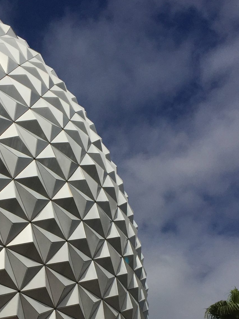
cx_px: 1
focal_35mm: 65
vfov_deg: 29.1
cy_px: 261
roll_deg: +10.7
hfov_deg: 21.8
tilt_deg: +37.7
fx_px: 598
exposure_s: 1/9901
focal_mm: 4.15
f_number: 2.2
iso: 32
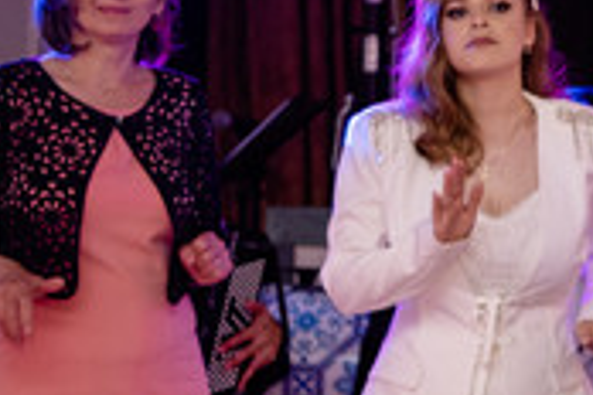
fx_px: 2125
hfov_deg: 15.0
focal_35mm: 129
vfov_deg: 10.6
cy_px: 192
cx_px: 811
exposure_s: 1/200
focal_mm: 23
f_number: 1.4
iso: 640
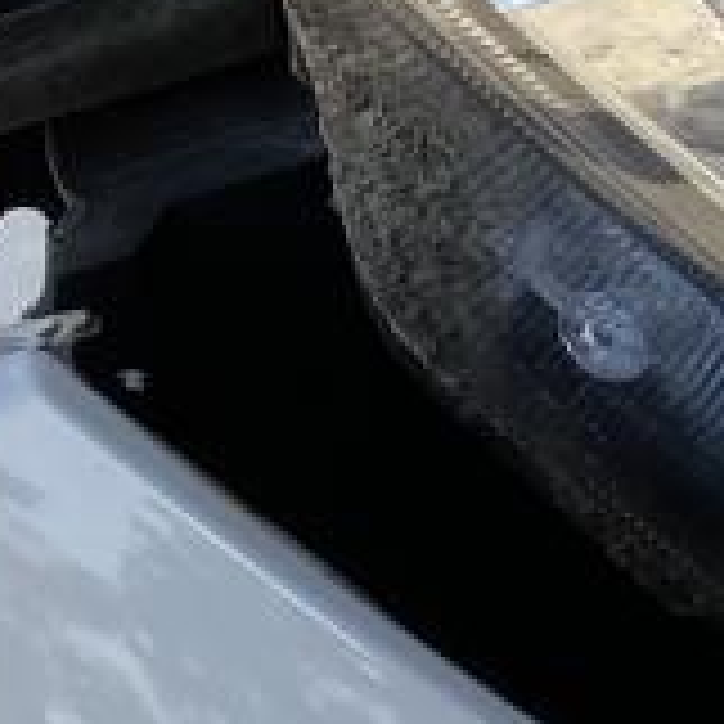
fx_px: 4330
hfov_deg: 7.8
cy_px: -63
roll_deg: -1.3
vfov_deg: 9.5
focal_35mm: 183
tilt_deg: -20.2
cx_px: 2455
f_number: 1.8
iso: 32
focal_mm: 4.25
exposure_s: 1/374
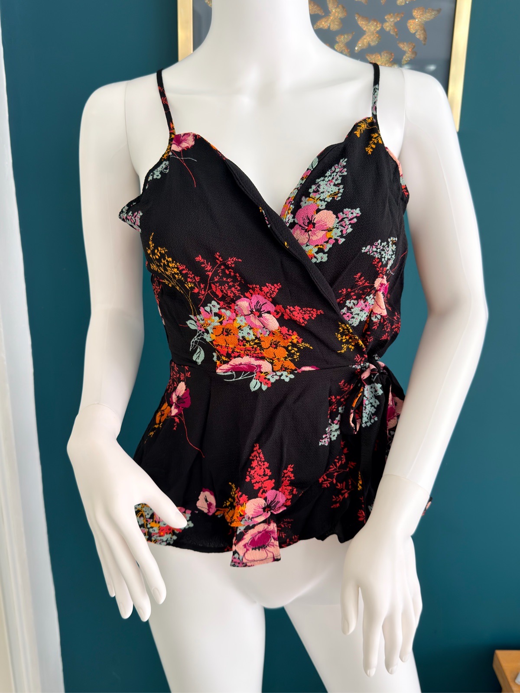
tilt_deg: -18.4
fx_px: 621
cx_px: 260
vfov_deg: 58.4
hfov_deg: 45.4
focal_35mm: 31
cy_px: 346
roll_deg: -1.8
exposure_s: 1/98
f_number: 1.78
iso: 100
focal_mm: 6.76
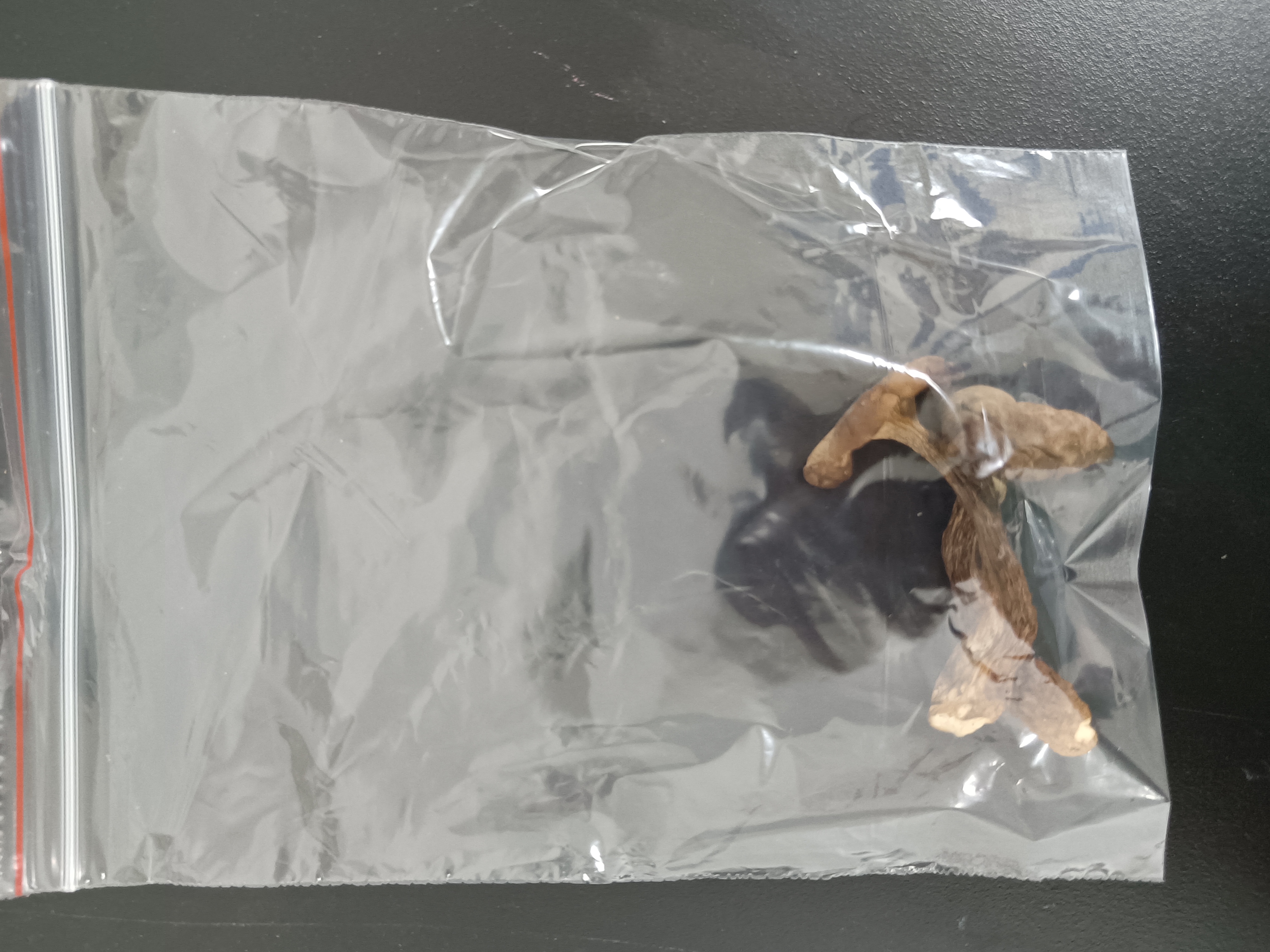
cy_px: 476
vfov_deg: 51.4
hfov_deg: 65.3
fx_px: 991
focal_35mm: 27
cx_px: 635
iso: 2635
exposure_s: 1/20
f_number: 1.9
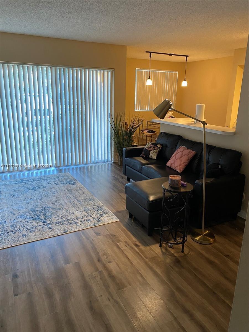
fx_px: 249
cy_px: 166
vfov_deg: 67.3
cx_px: 124
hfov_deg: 53.1
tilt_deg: -15.1
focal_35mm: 26
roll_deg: -1.8
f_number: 1.8
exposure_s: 1/60
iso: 250
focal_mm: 4.25
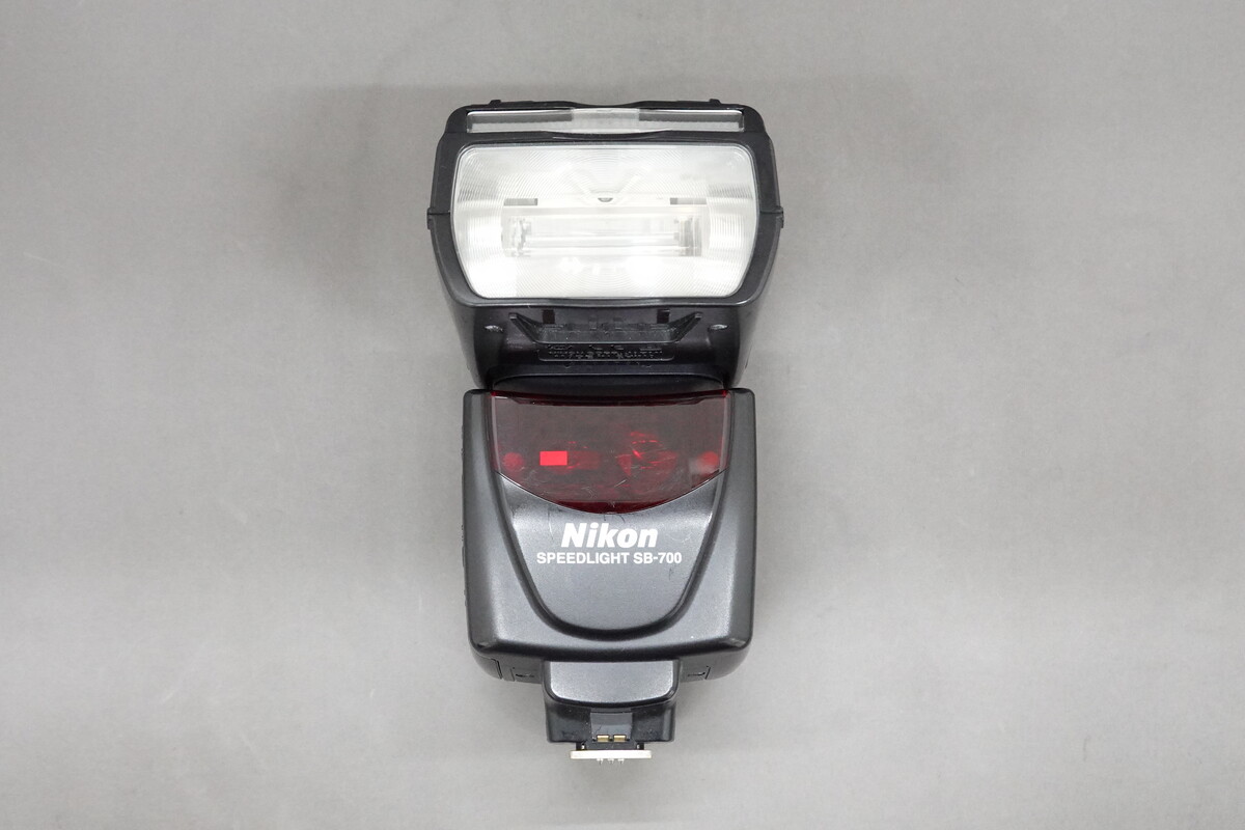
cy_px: 415
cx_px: 622
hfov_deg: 42.7
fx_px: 1591
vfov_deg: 29.2
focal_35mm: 46
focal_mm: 17.19
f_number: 5.6
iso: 3200
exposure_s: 1/50
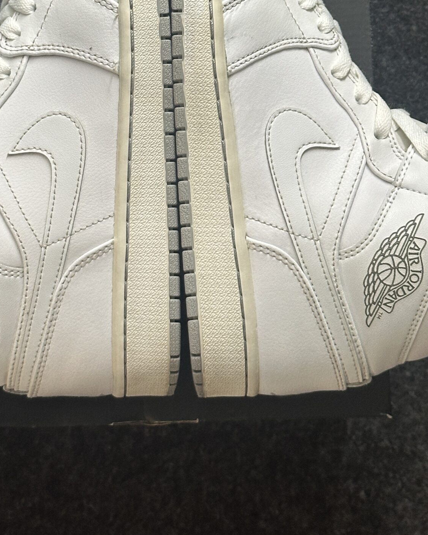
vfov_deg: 22.1
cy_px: 91
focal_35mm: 85
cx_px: 161
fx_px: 1346
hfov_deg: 18.0
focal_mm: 6.86
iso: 160
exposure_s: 1/50
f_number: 1.78
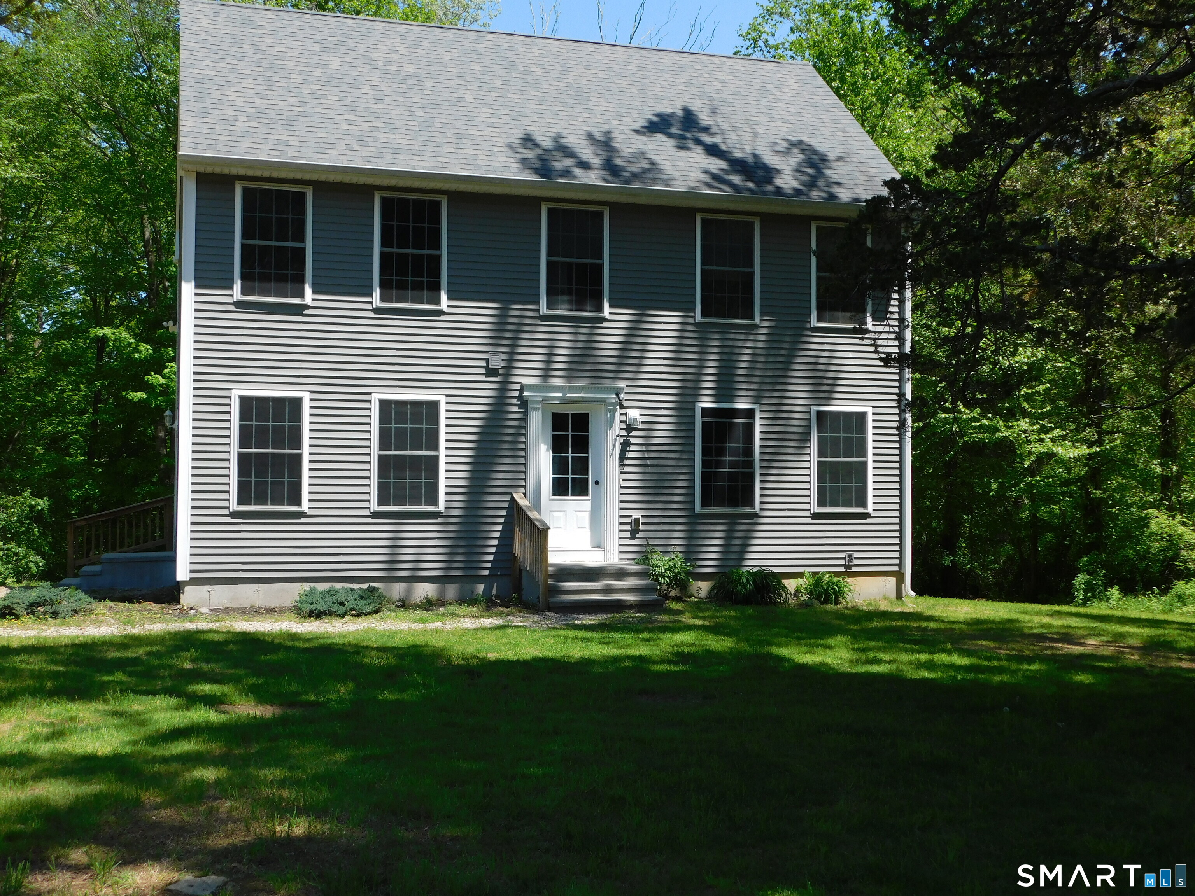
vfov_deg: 36.0
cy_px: 448
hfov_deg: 46.8
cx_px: 598
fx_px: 1381
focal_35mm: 40
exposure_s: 1/800
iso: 125
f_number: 3.6
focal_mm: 7.1
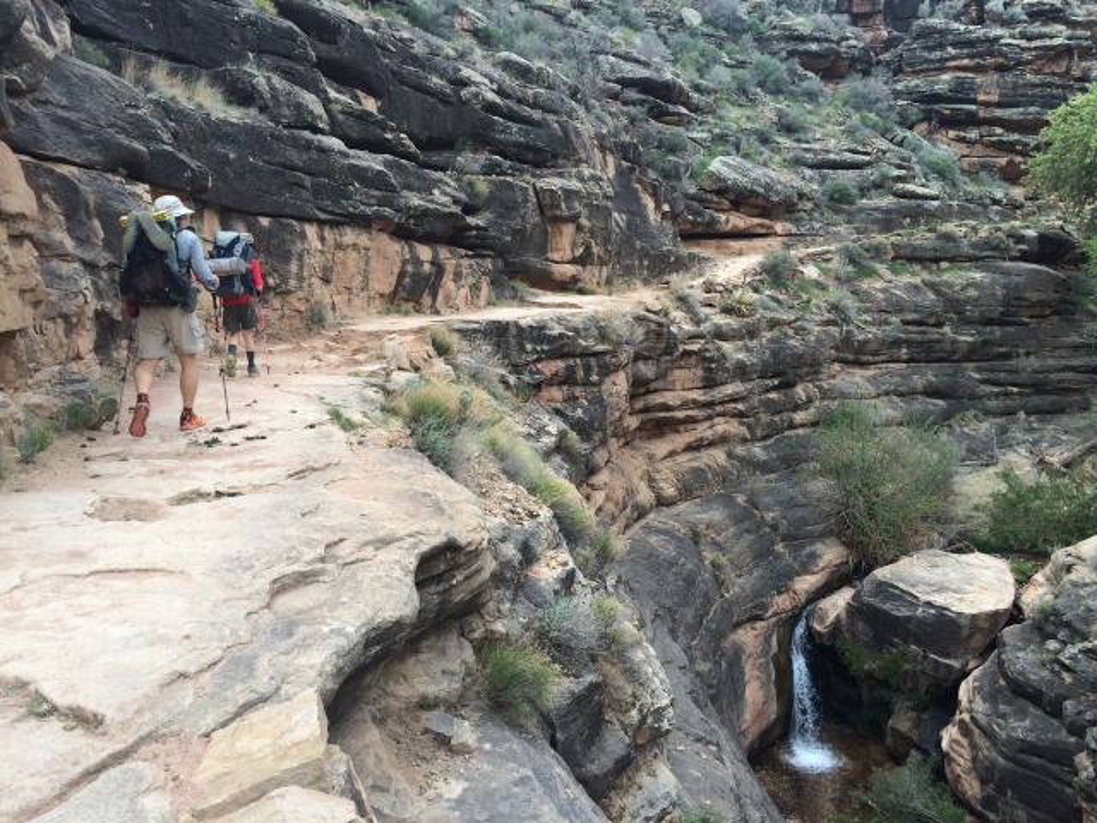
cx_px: 548
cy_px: 412
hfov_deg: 61.7
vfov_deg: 48.2
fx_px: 919
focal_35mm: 29
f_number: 2.2
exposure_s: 1/456
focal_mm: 4.15
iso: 32
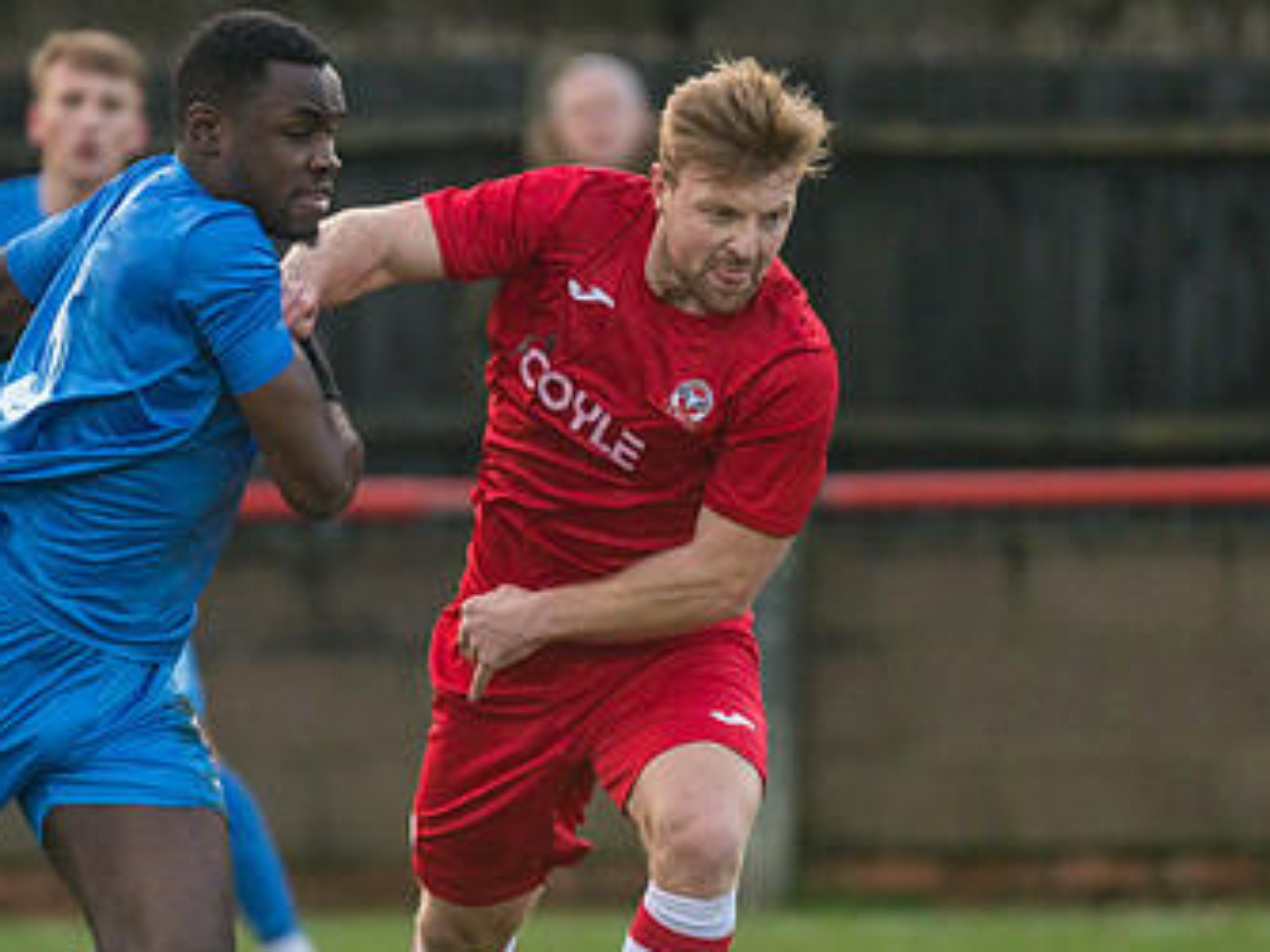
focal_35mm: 852
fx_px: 31247
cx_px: 499
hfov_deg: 2.3
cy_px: 705
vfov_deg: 1.7
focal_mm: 270
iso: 2000
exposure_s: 1/2000
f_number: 2.8
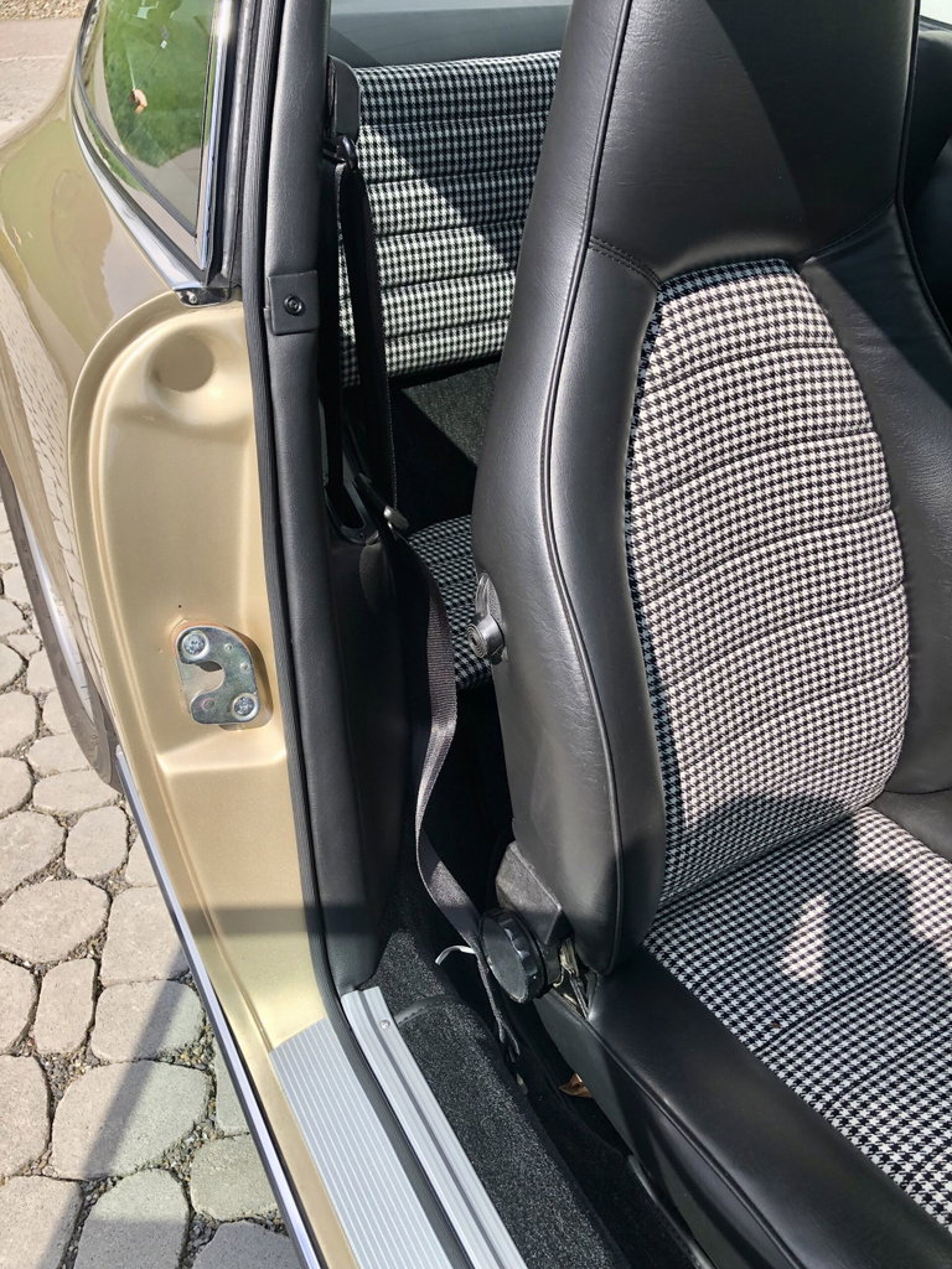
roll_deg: -2.8
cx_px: 476
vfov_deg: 63.4
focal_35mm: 28
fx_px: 1027
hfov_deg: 49.7
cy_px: 634
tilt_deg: -35.3
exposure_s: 1/1171
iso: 20
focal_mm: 4
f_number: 1.8
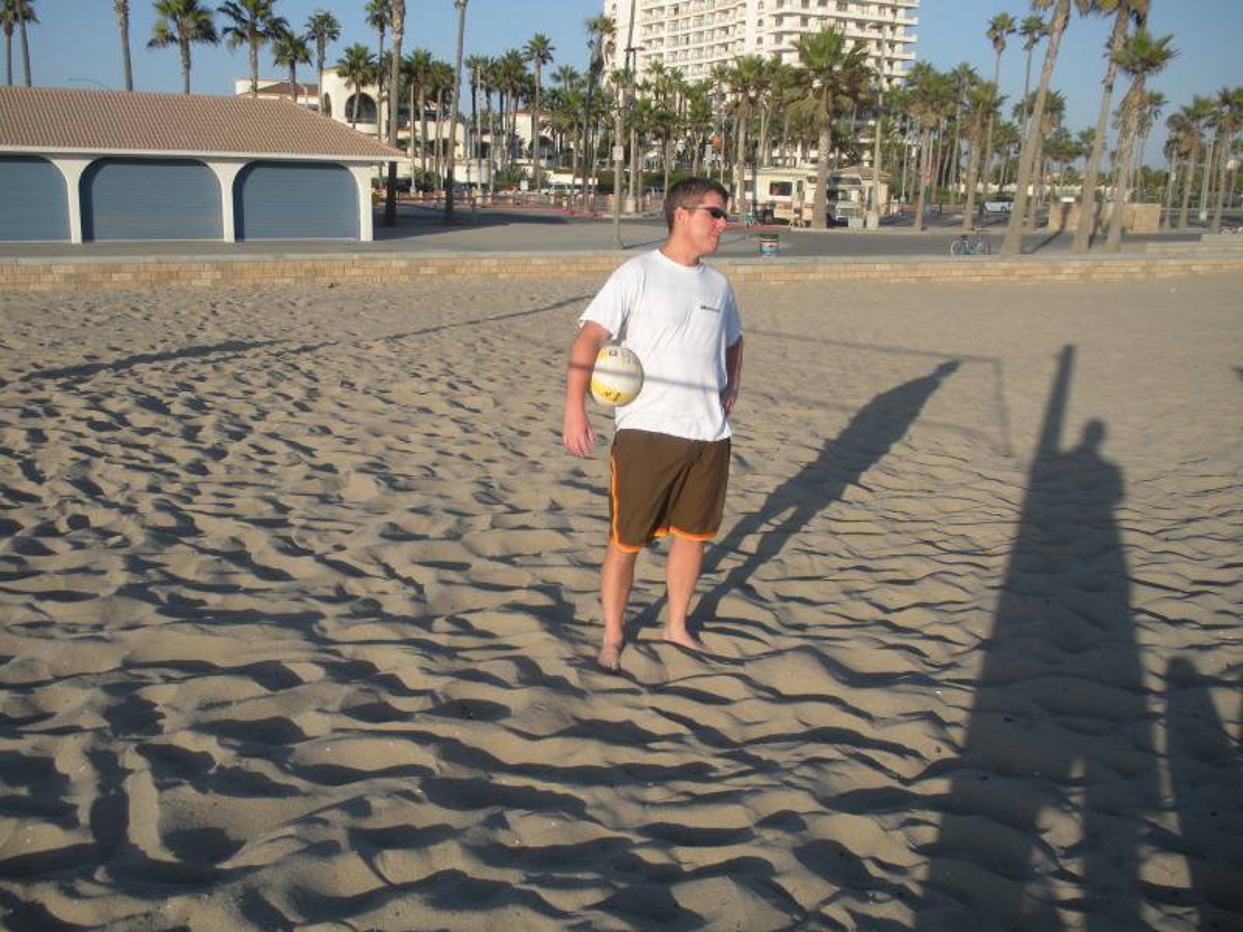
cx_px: 622
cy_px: 466
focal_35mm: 36
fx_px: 1293
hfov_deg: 51.4
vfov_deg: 39.7
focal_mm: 6.3
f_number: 3.5
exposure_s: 1/563
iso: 64
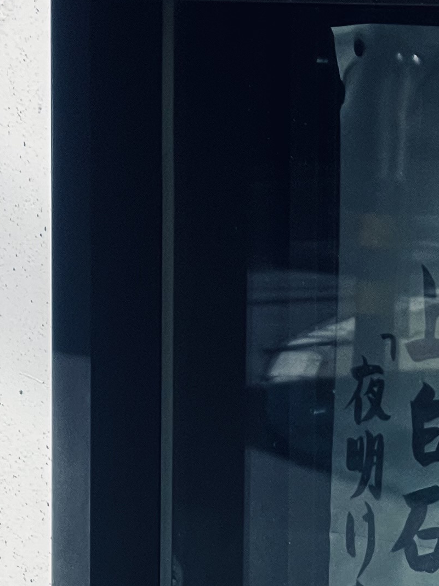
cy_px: 487
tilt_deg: -8.2
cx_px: 348
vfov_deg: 13.6
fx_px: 2435
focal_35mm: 144
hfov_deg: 10.3
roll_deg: -0.5
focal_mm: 7.5
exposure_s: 1/827
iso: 20
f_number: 2.2
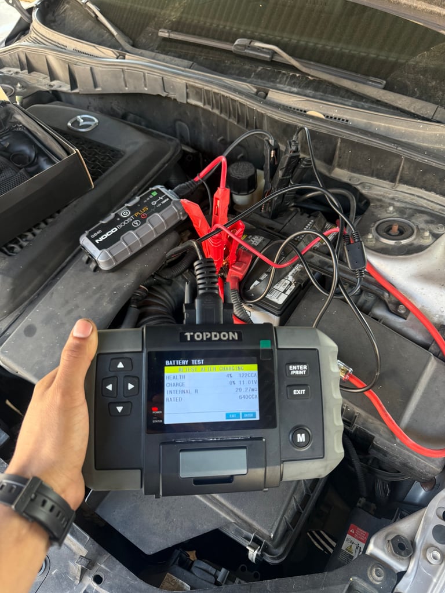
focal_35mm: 24
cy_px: 296
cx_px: 222
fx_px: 411
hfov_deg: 56.8
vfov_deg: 71.6
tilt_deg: -47.2
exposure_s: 1/121
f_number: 1.78
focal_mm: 6.76
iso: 160
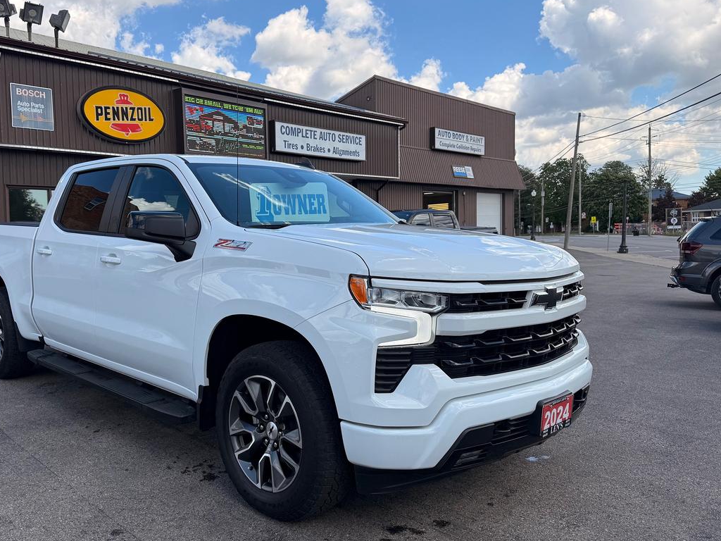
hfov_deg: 59.4
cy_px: 262
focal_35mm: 30
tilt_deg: -2.2
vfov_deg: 46.8
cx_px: 282
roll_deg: +1.9
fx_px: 625
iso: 80
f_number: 1.78
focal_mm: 6.76
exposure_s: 1/3759
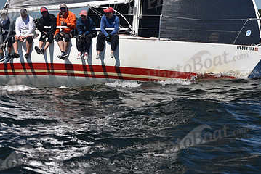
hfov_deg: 18.1
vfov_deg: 12.1
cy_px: 38
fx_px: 820
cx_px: 109
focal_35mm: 113
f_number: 5
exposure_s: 1/1000
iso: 200
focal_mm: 70
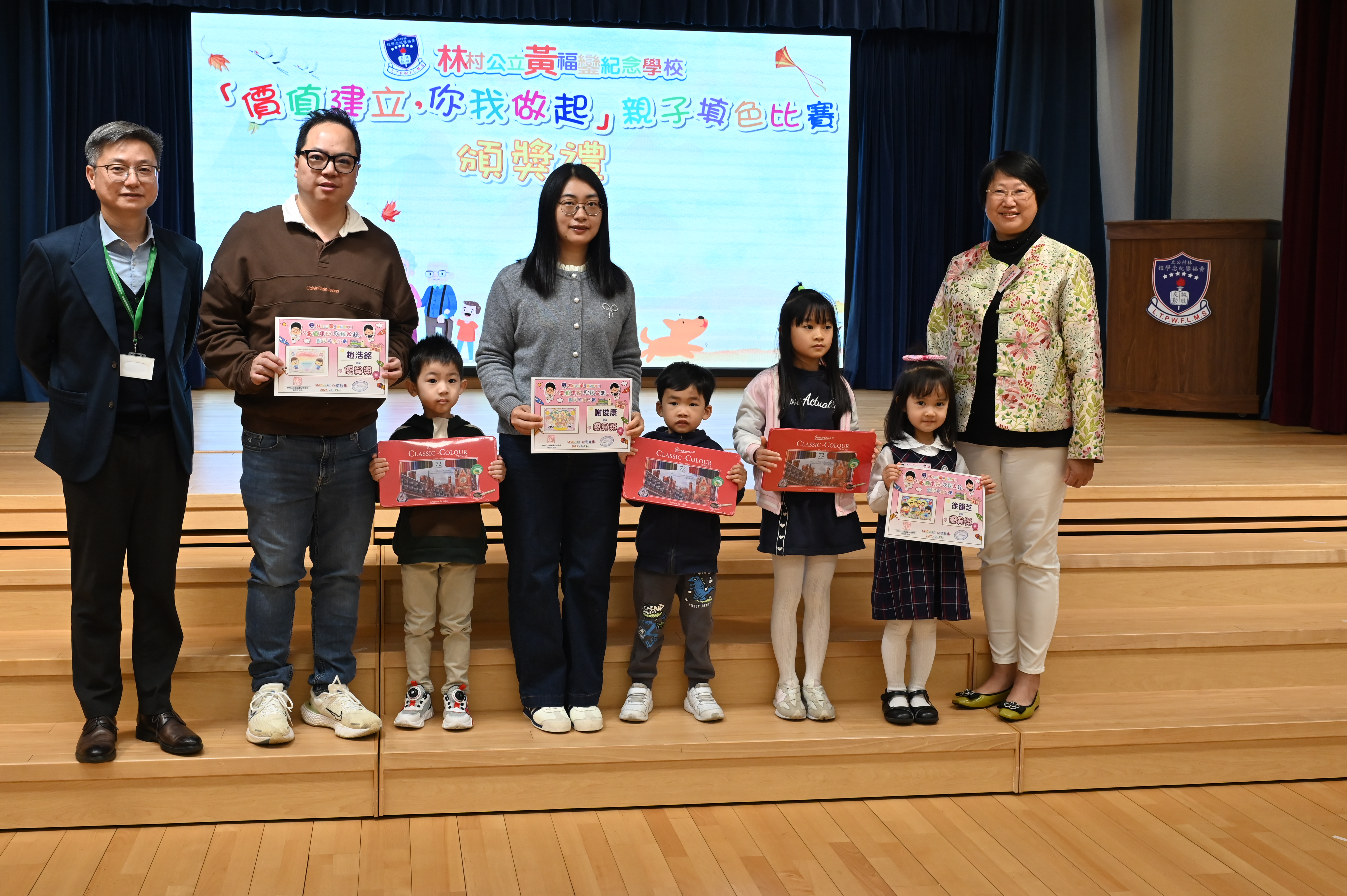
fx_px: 1458
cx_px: 600
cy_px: 408
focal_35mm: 39
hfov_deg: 49.5
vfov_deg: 34.1
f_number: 6.3
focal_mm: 35
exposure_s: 1/125
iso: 1250
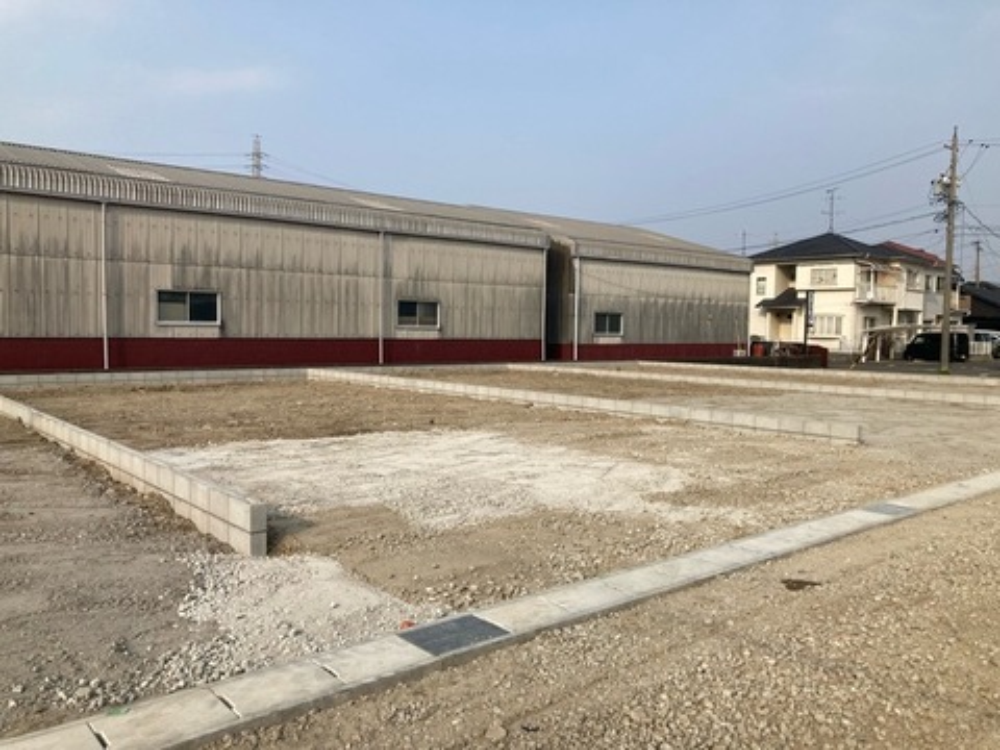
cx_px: 500
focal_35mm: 28
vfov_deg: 49.7
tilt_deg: -0.8
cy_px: 375
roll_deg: -2.2
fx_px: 809
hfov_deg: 63.4
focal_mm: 3.99
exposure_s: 1/2088
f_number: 1.8
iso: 20
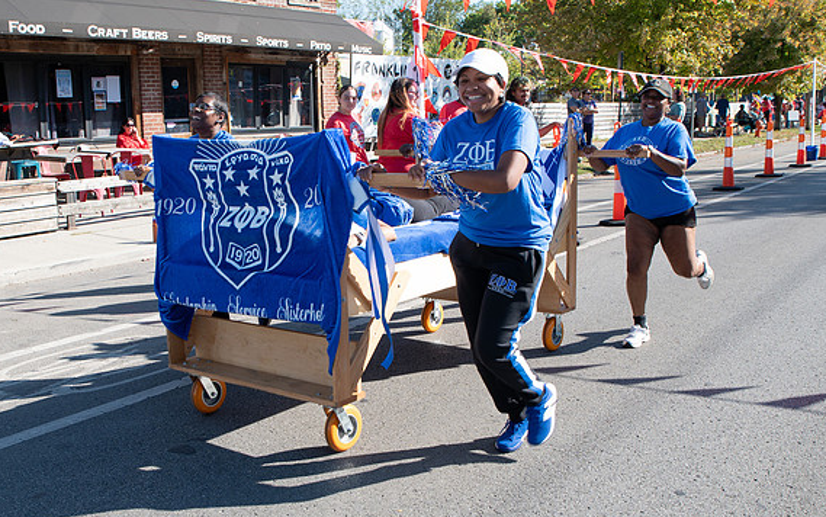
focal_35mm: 39
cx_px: 351
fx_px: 878
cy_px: 273
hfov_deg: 50.2
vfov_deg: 32.8
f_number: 6.3
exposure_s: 1/320
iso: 160
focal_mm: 24
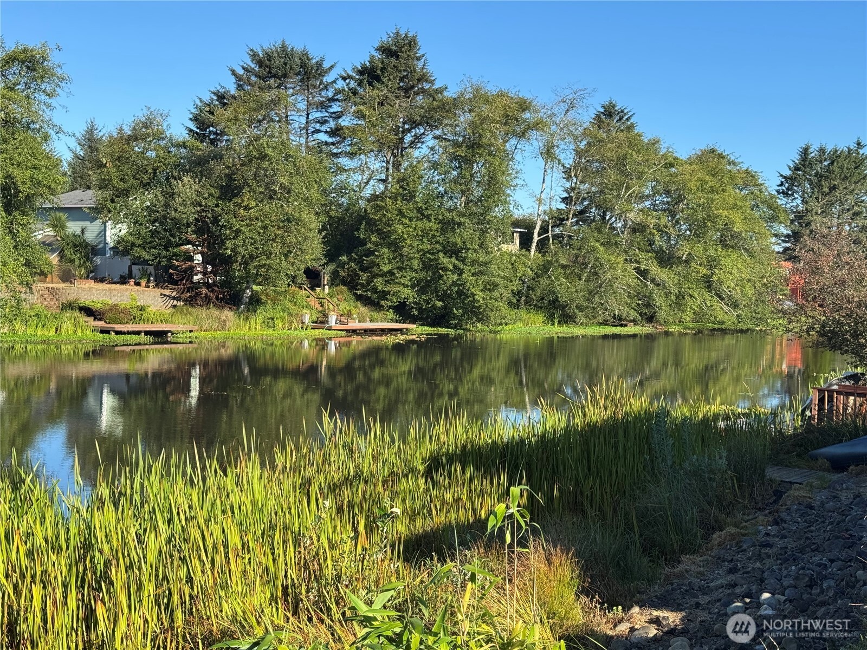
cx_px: 434
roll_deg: -1.6
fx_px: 1202
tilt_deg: -3.3
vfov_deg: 30.3
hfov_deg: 39.7
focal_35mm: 48
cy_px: 325
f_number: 1.78
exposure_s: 1/1984
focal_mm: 6.76
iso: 64
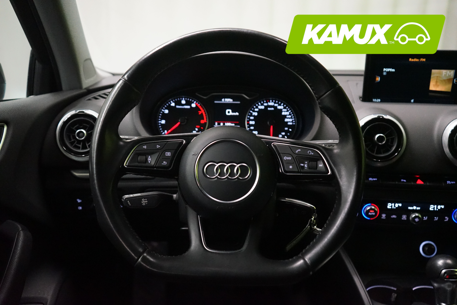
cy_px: 152
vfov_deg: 42.3
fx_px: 393
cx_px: 228
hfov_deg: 60.3
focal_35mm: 31
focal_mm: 31
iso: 6400
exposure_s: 1/80
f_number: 4
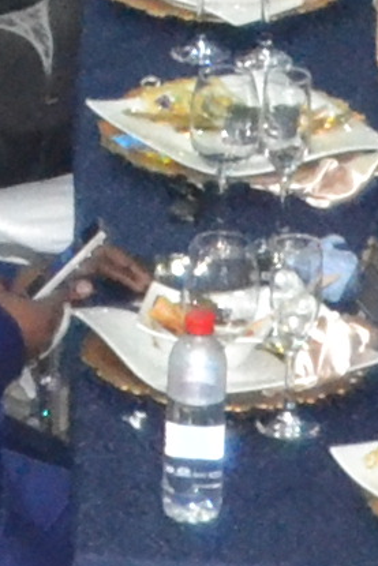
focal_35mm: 517
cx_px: -1441
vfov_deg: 3.9
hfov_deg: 2.6
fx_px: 8128
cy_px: -877
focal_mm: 31
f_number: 4.2
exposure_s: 1/60
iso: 3200
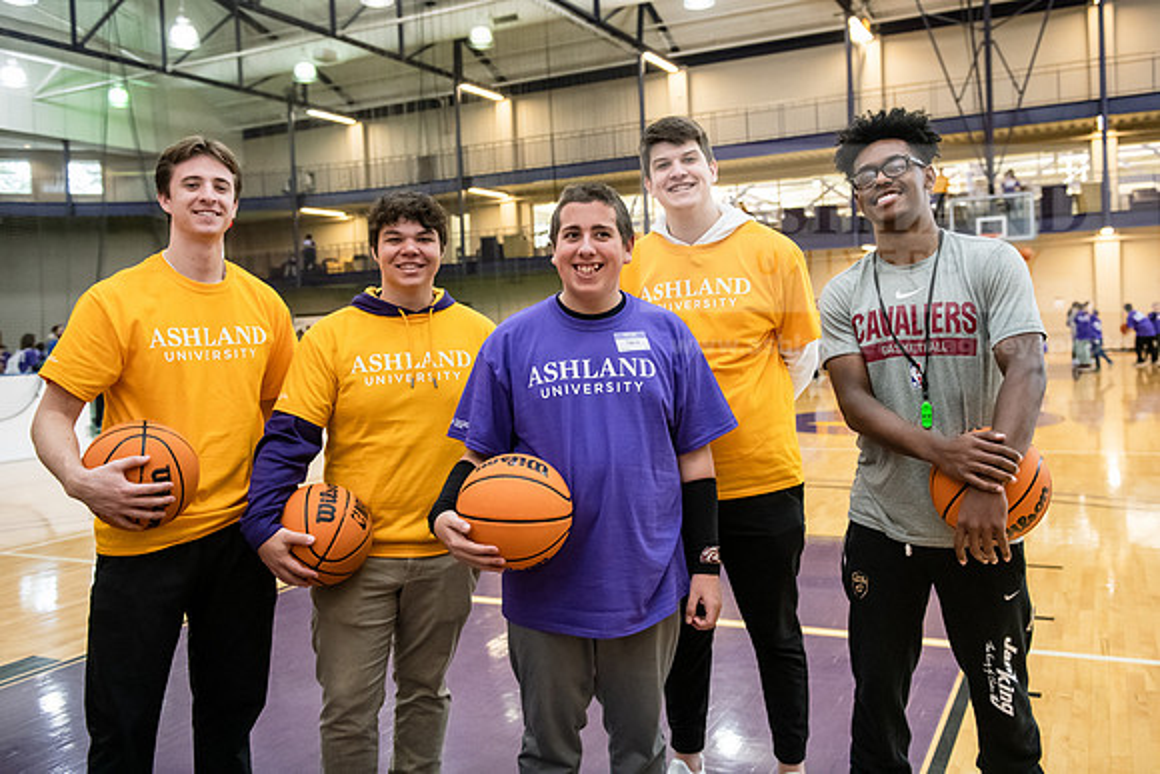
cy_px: 362
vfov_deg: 39.9
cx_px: 600
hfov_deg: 57.2
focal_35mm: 33
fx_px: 1065
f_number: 3.5
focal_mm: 31
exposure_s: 1/160
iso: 2500
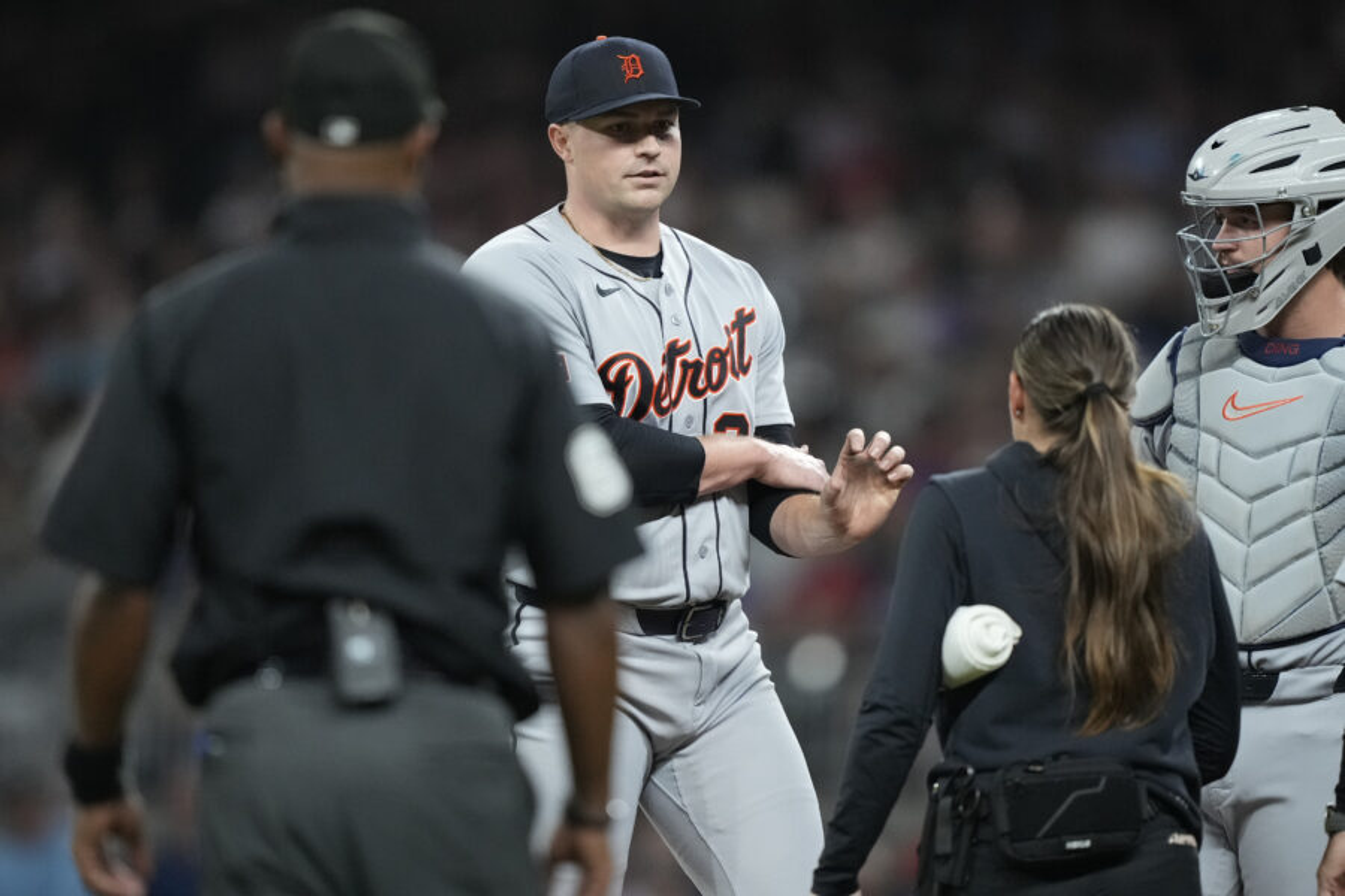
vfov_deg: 2.3
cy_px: 448
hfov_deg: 3.4
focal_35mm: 600
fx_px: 22415
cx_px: 672
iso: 3200
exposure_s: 1/2000
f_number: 2.8
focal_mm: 400
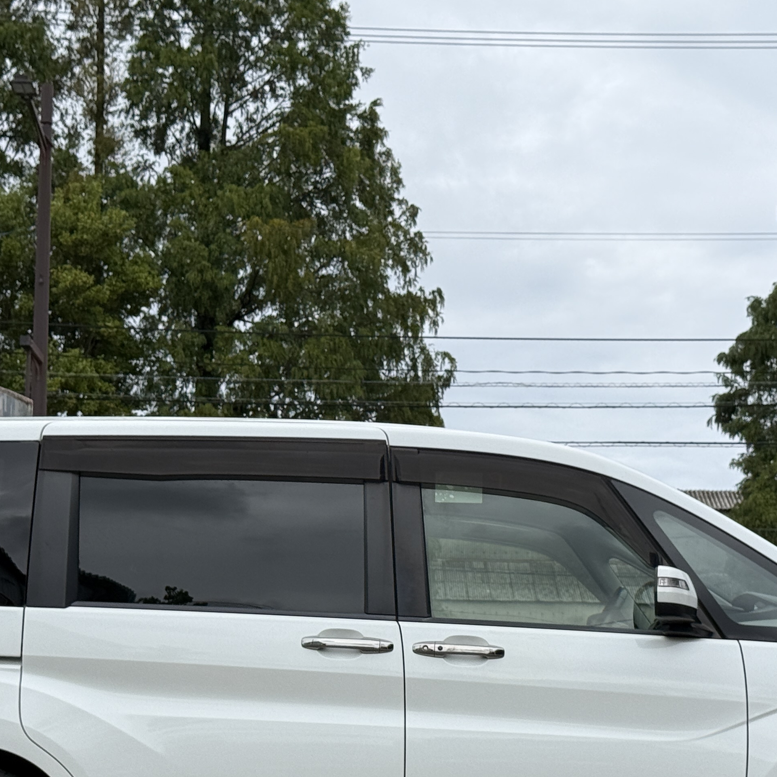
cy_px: 577
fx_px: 2260
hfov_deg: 19.5
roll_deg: -0.7
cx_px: 399
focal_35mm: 89
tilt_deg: +5.4
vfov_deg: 19.4
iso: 64
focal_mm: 6.76
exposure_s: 1/4329
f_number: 1.78
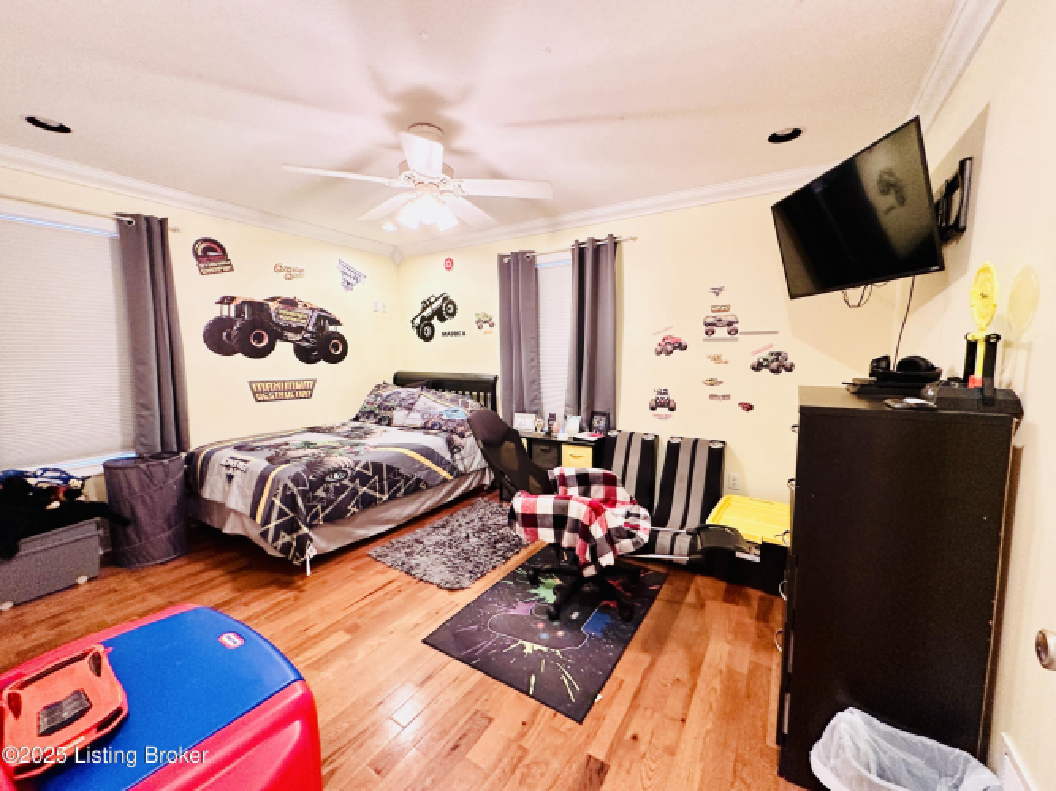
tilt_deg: -5.5
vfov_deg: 85.7
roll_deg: +0.4
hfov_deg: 102.1
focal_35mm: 14
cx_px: 528
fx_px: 427
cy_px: 396
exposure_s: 1/60
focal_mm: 2.22
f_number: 2.2
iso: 400
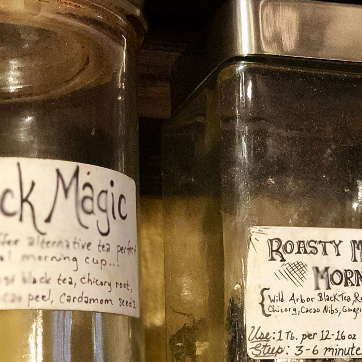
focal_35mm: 102
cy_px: 297
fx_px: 1207
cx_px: 223
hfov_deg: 17.0
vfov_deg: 16.9
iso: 160
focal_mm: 6
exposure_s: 1/12
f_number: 2.4
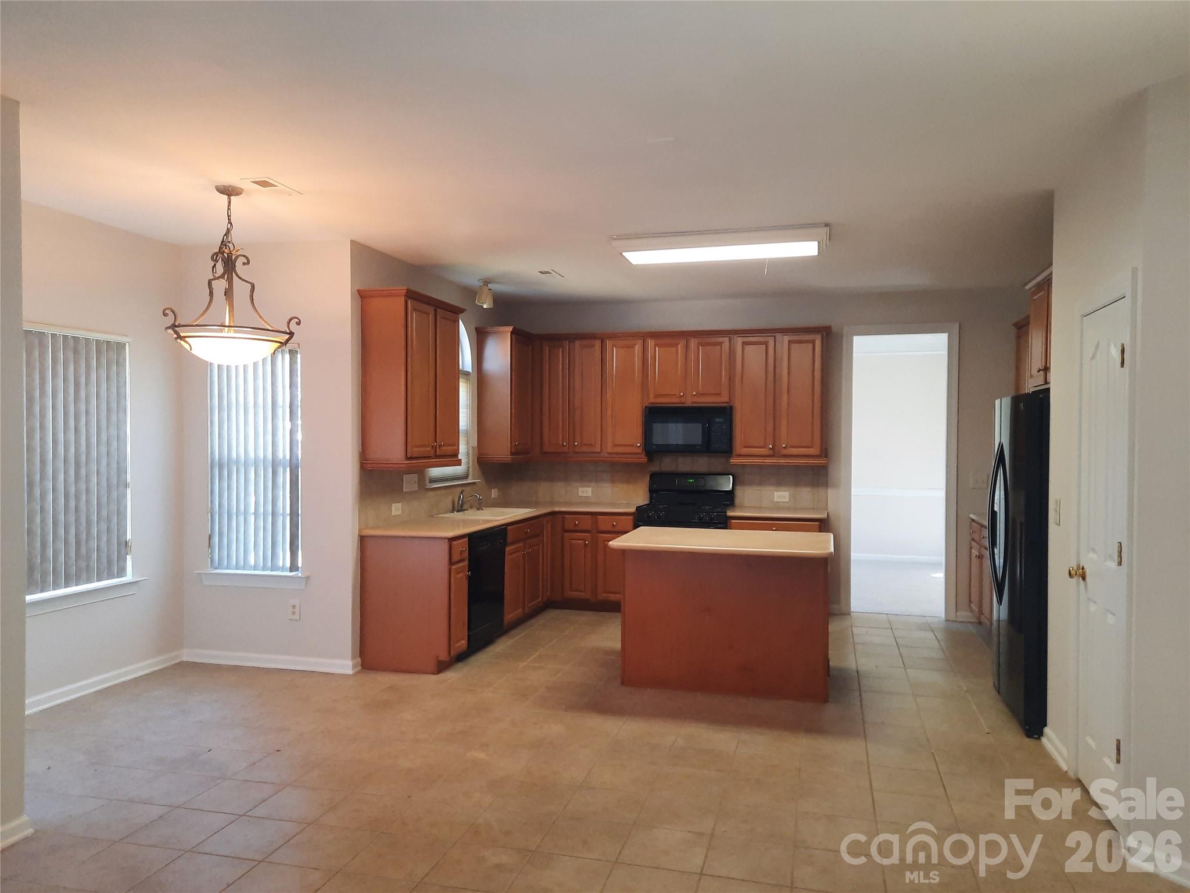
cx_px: 595
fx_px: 859
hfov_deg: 69.4
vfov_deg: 54.9
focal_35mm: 25
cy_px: 446
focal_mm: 4.6
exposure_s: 1/60
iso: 250
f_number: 2
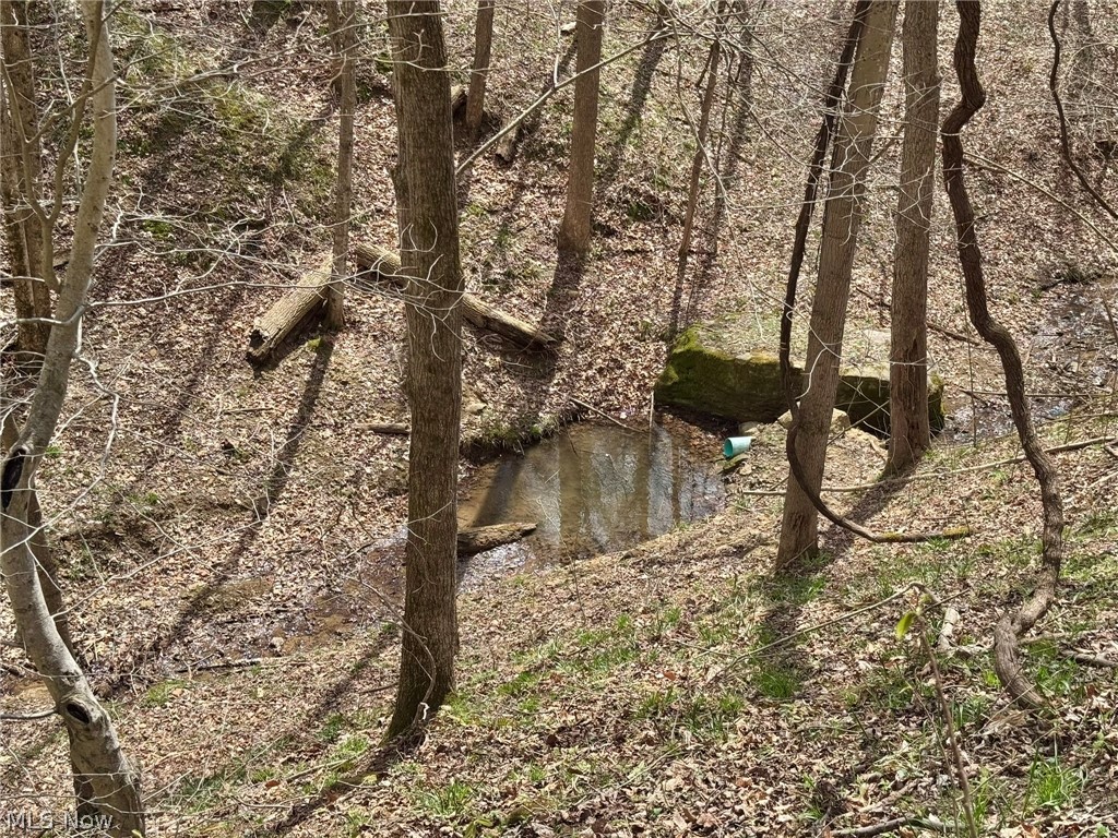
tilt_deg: -30.6
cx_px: 559
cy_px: 419
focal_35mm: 48
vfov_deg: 30.3
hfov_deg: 39.7
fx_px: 1550
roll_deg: -2.1
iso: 64
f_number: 1.78
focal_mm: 6.76
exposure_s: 1/1560
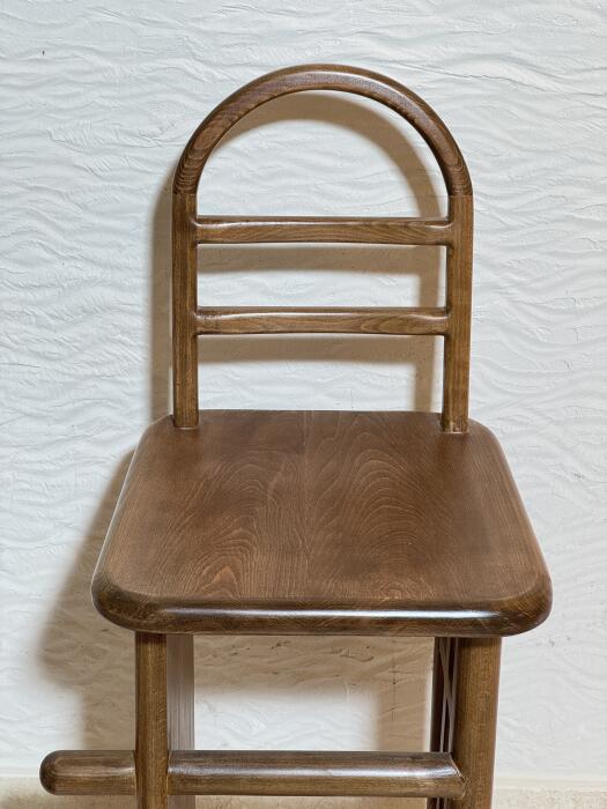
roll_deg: -1.5
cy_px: 404
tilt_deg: -22.4
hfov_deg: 19.1
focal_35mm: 77
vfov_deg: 25.3
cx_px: 304
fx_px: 1800
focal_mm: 9
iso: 160
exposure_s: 1/50
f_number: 2.8
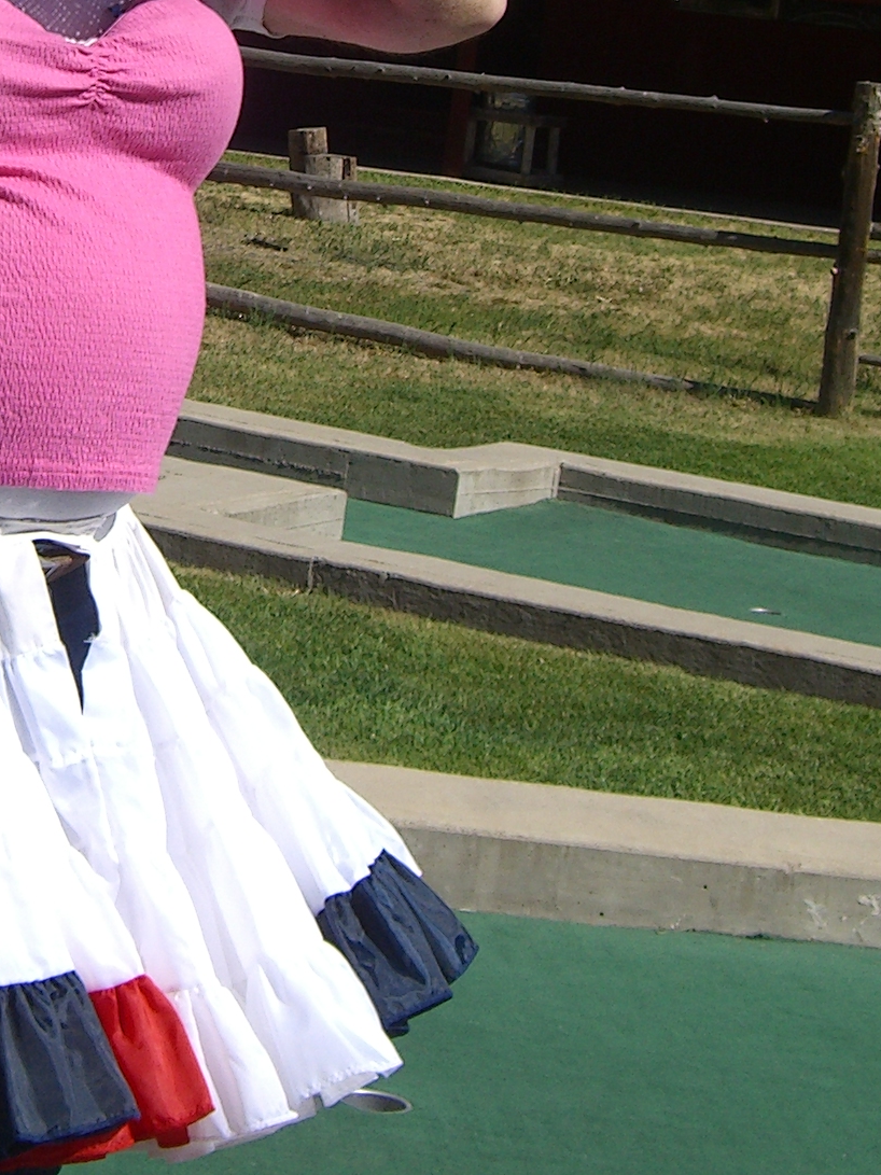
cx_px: 192
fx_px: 3632
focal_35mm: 107
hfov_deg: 13.8
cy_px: 198
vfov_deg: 18.2
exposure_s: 1/1000
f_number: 4
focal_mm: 7.9
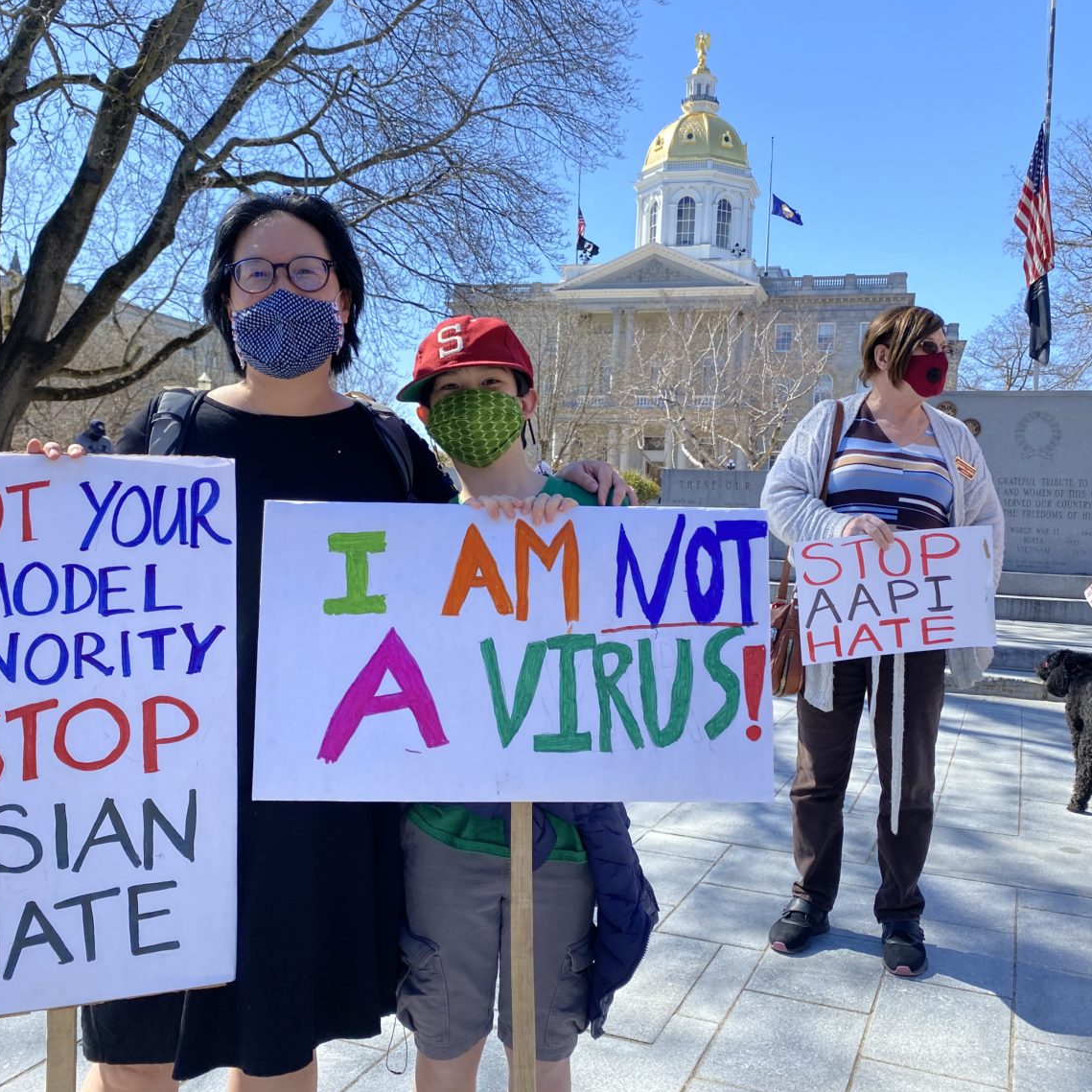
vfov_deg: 52.5
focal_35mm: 31
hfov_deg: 52.5
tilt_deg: -0.2
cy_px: 544
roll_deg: -1.9
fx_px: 1106
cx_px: 572
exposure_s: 1/1395
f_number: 1.8
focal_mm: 4.25
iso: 32
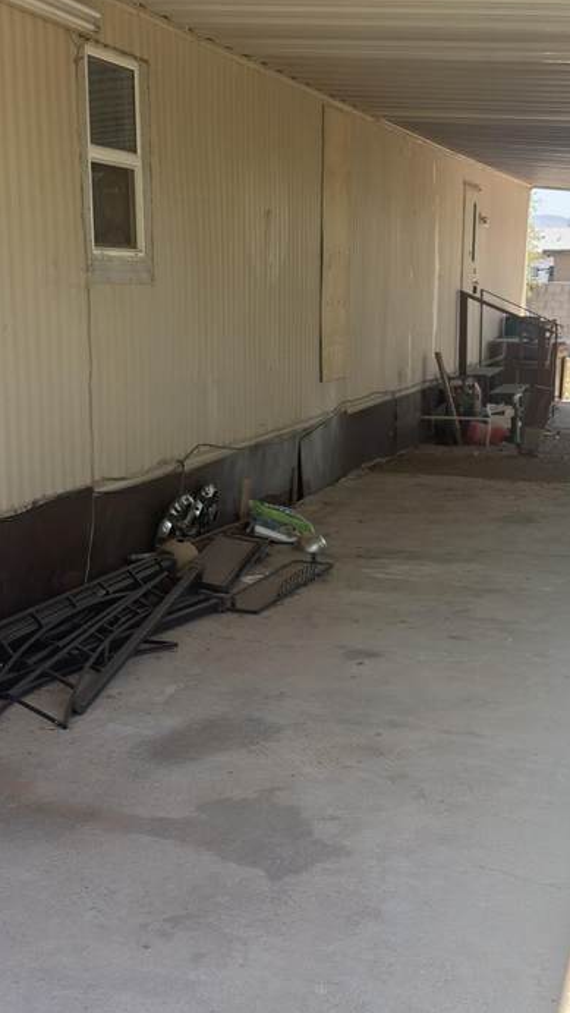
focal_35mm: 53
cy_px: 594
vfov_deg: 39.0
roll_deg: -1.0
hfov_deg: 22.6
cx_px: 303
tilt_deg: -13.1
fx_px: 1423
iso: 80
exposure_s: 1/1623
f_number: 1.78
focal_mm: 6.76
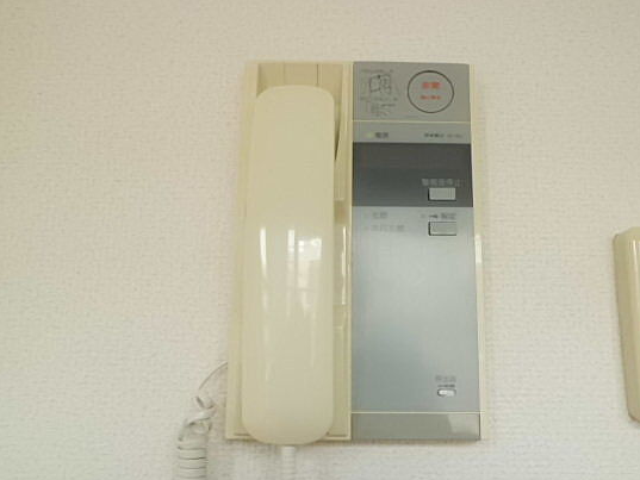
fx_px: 573
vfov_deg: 45.4
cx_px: 352
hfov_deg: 58.2
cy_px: 264
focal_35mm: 31
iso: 400
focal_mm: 4.7
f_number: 2.8
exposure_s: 1/80
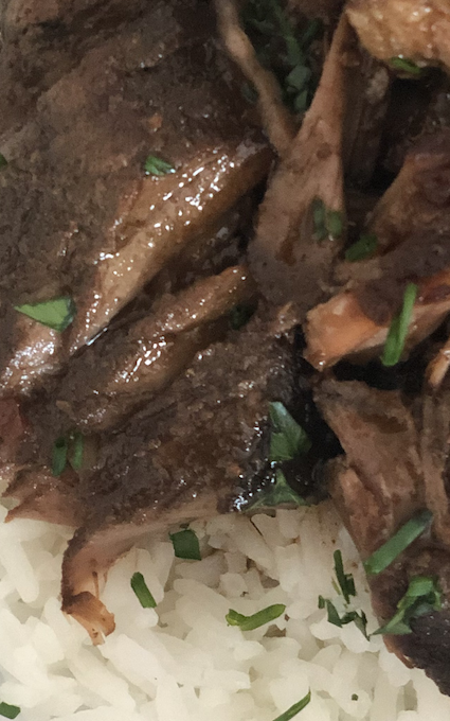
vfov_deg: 19.1
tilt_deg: -84.2
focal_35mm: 108
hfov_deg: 12.0
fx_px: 2119
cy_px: 178
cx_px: 481
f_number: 2.4
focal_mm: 6
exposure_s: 1/8
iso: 250
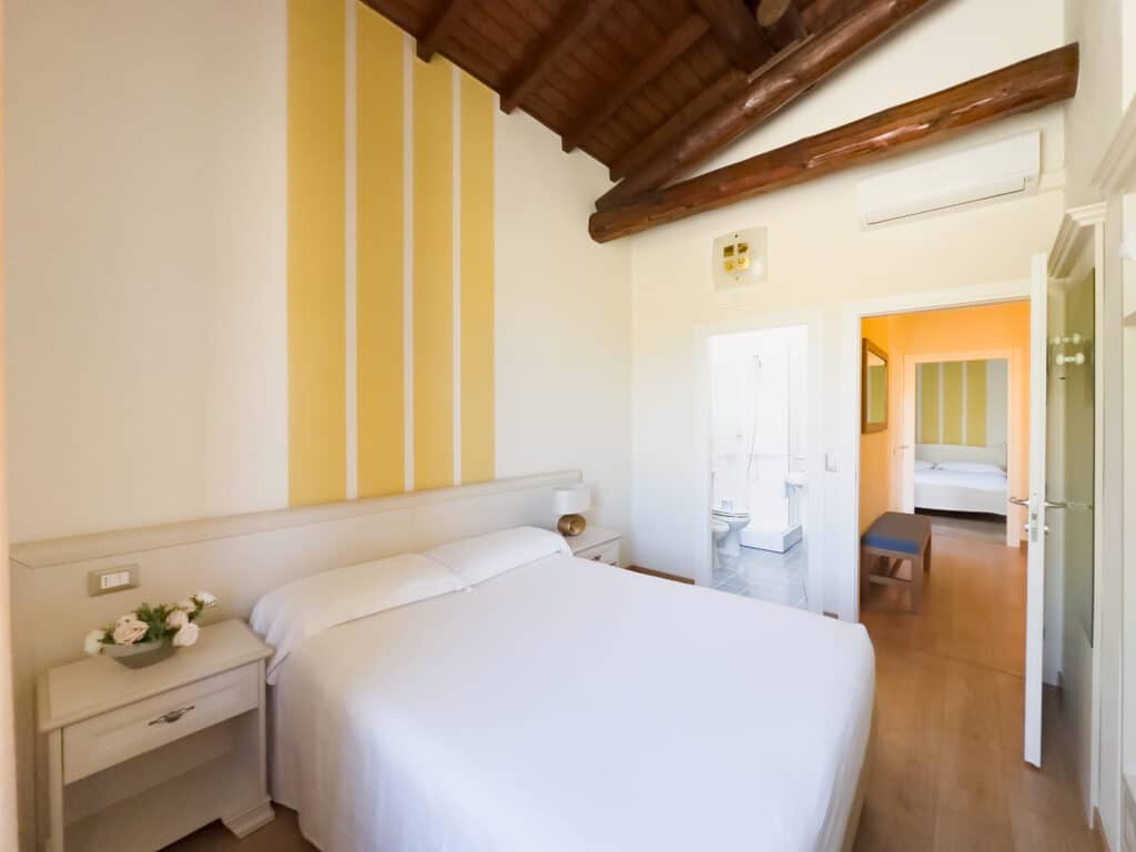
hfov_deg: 102.1
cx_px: 568
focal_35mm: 14
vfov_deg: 85.7
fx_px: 459
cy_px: 426
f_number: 2.2
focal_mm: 2.22
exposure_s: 1/100
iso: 250
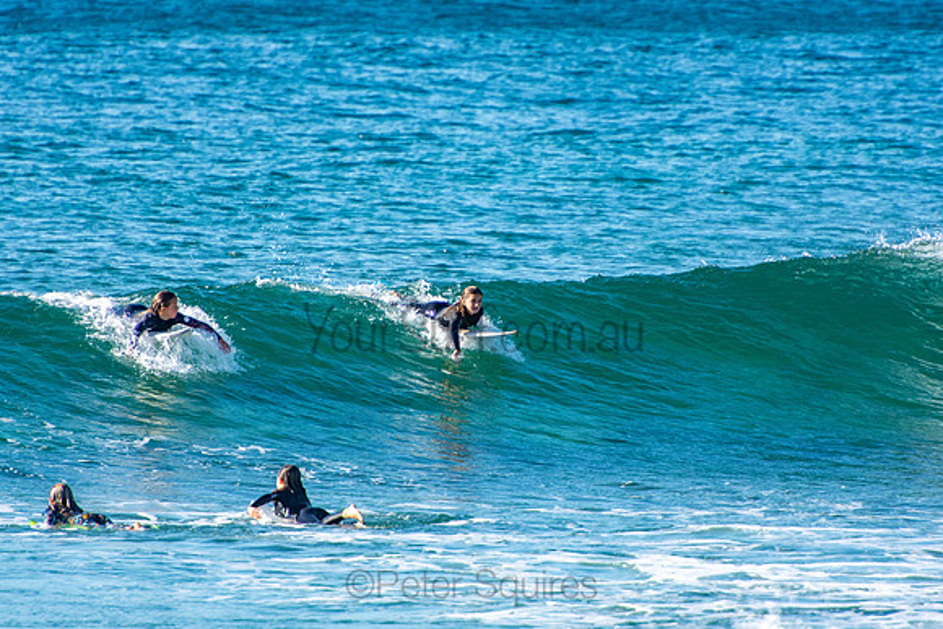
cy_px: 314
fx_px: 15720
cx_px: 472
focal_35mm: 600
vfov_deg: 2.3
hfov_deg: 3.4
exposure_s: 1/1250
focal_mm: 400
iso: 450
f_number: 5.6
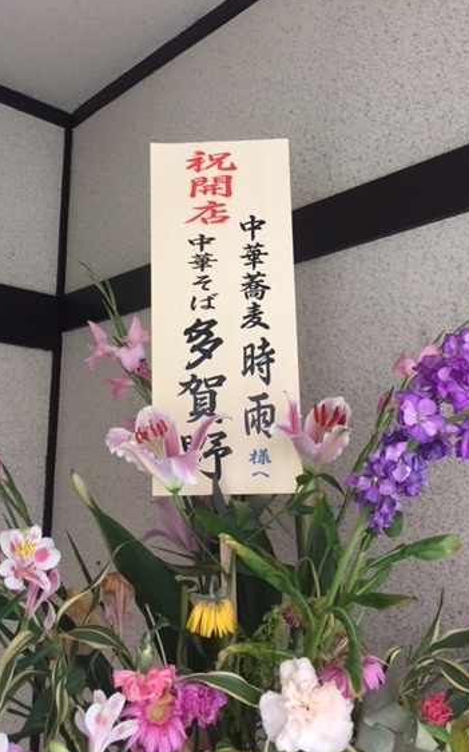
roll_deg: -1.7
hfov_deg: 36.2
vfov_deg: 55.3
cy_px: 379
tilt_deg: +10.1
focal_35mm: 35
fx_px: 716
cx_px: 207
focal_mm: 4.15
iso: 50
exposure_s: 1/30
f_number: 2.2
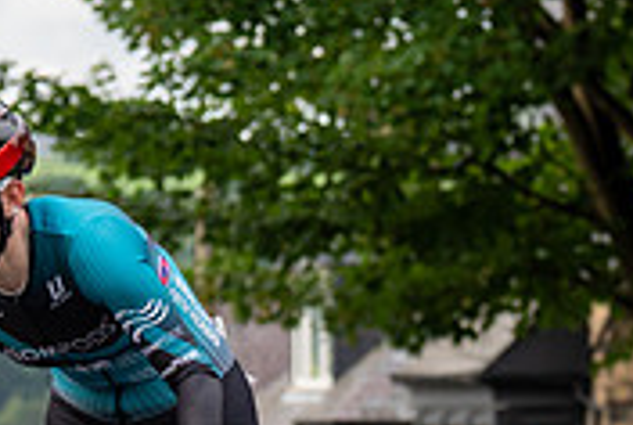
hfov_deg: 6.5
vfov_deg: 4.4
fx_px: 5548
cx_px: 471
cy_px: 101
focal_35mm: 315
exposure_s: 1/500
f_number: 3.5
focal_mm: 70
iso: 500
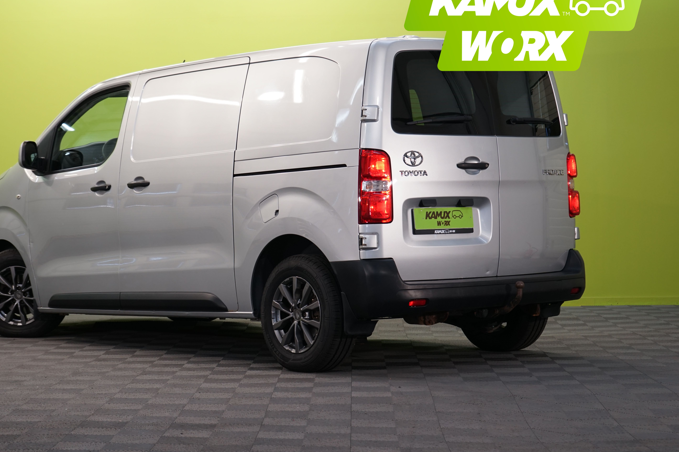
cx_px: 290
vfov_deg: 16.9
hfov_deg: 25.0
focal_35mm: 81
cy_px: 204
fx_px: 1528
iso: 500
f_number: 5.6
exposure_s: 1/50
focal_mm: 70
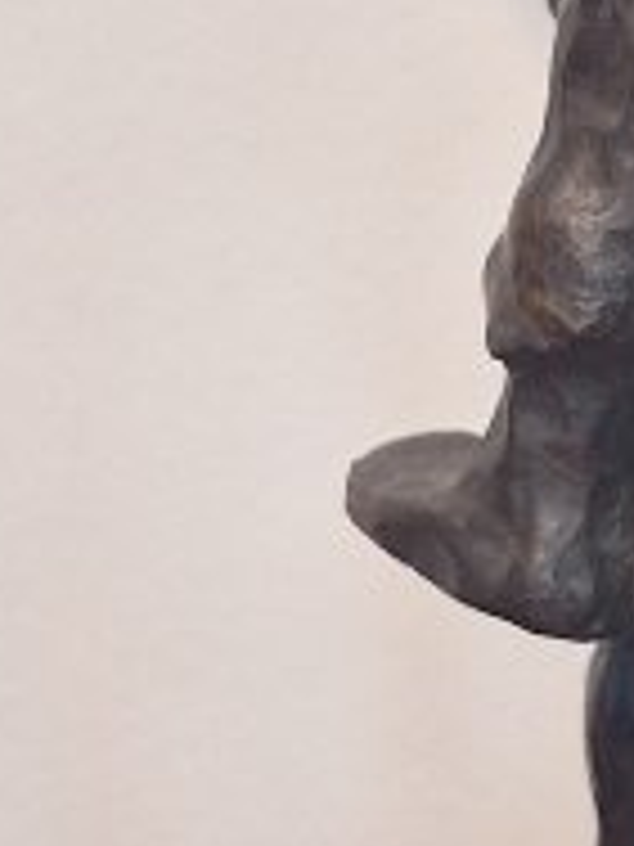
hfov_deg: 9.8
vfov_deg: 13.4
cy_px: 306
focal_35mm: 147
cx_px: 913
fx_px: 3590
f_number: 1.8
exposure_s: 1/50
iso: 160
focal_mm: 5.54
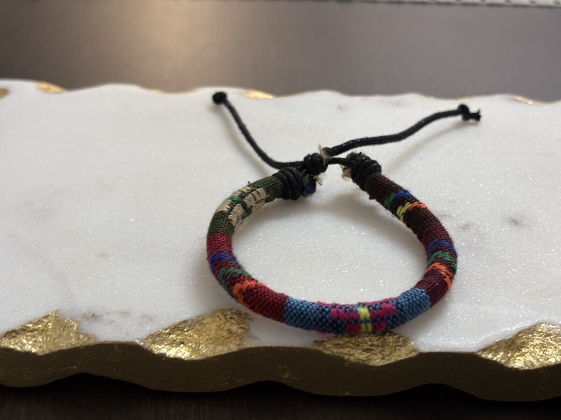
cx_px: 280
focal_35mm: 52
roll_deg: -1.1
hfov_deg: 36.8
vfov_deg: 28.0
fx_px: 843
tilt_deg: -29.8
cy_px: 210
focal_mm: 5.96
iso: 40
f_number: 1.6
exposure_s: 1/60
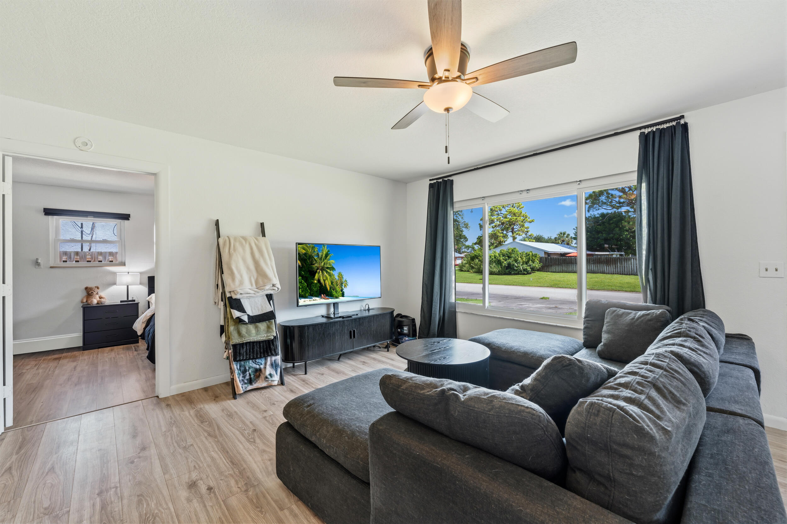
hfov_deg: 104.3
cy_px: 262
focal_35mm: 14
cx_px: 394
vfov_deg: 81.2
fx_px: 306
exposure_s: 1/1.67
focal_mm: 14
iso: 250
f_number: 9
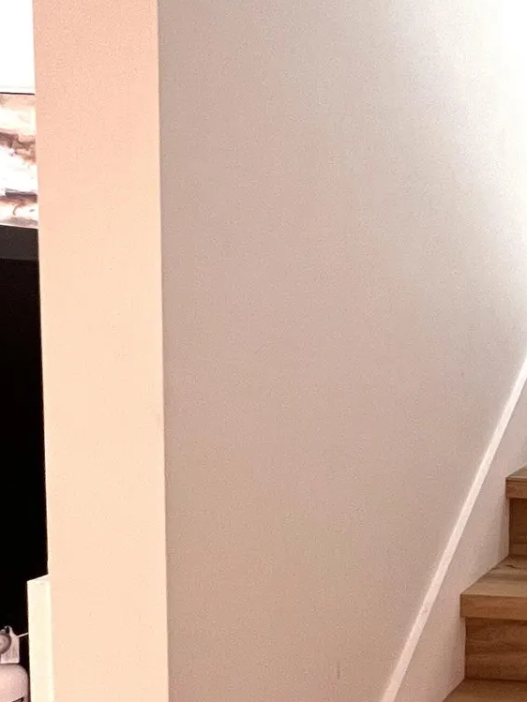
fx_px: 812
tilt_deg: -4.8
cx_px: 794
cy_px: 383
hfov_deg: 26.2
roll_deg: -2.6
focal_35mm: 40
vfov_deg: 46.7
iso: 200
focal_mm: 1.57
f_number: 1.8
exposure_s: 1/60
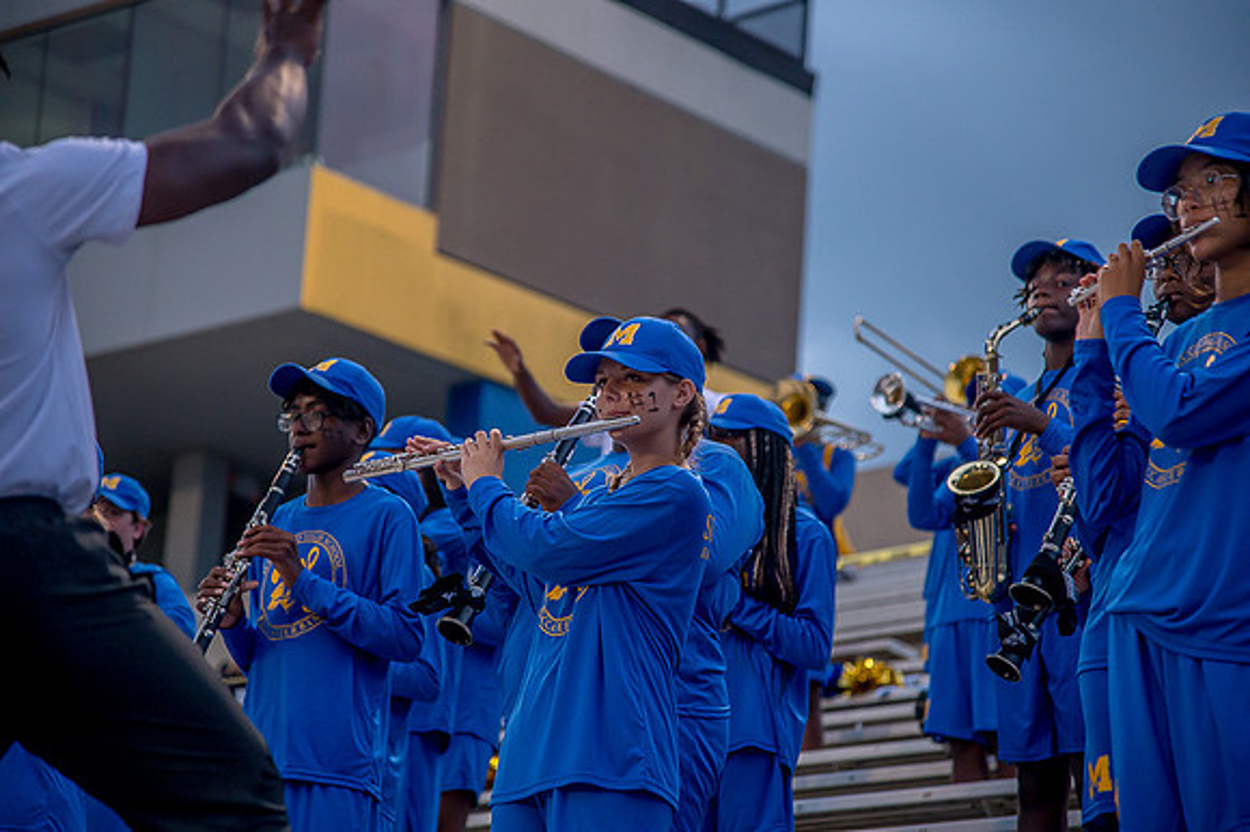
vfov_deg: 11.4
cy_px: 416
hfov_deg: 17.1
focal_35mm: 120
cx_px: 625
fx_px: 4164
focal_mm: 120
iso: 1250
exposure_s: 1/250
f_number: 4
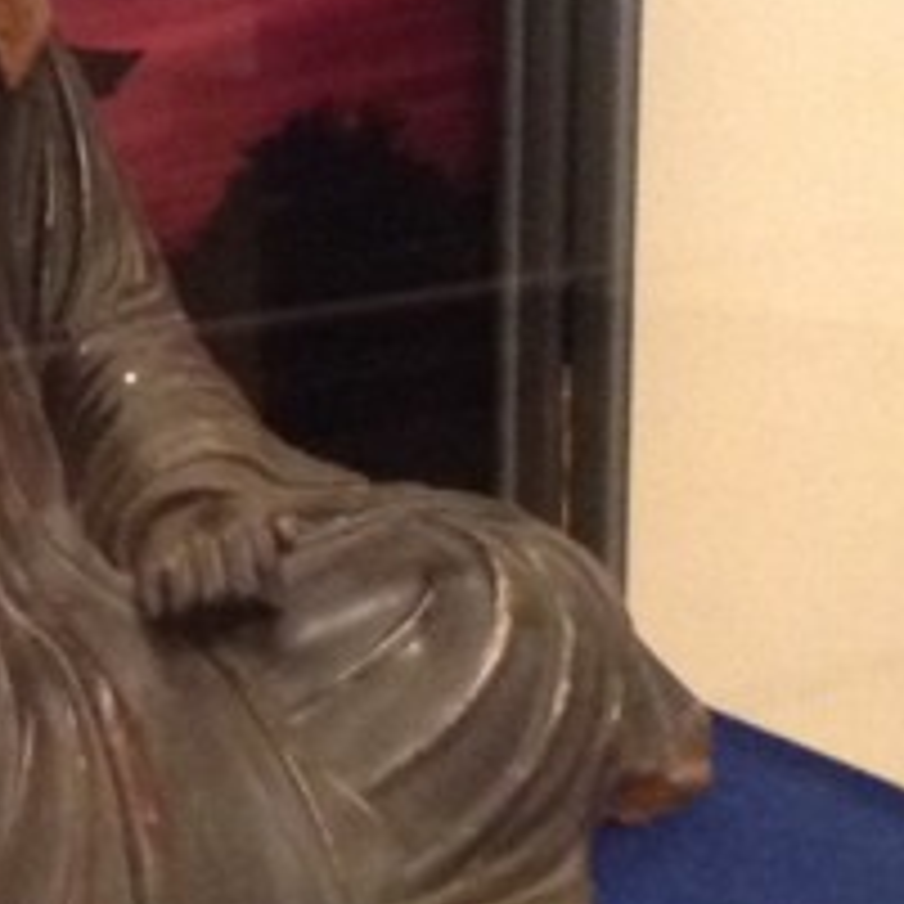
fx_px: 4107
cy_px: 497
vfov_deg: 12.6
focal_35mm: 139
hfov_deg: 12.3
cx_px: -99
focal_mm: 3.3
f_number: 2.4
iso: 400
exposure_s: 1/17
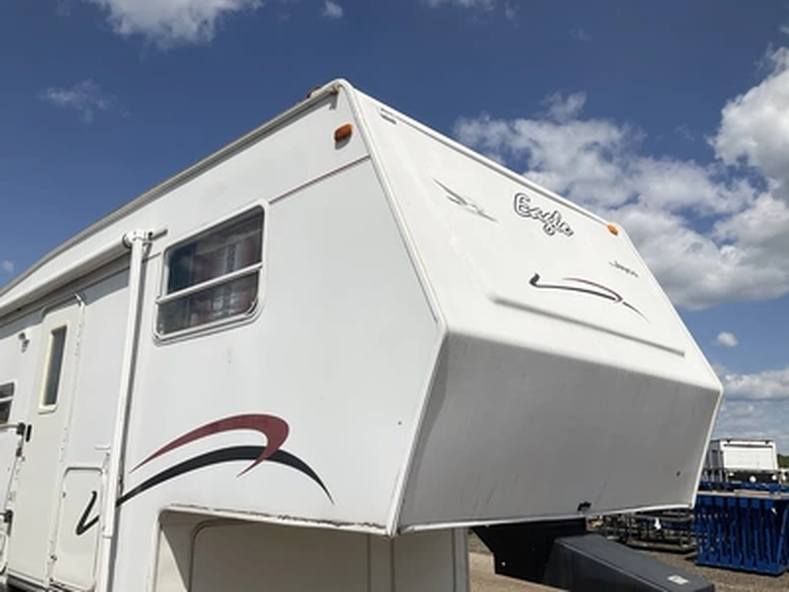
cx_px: 394
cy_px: 296
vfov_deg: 48.2
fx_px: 661
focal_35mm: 29
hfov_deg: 61.7
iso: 25
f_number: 1.8
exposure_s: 1/5814
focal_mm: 3
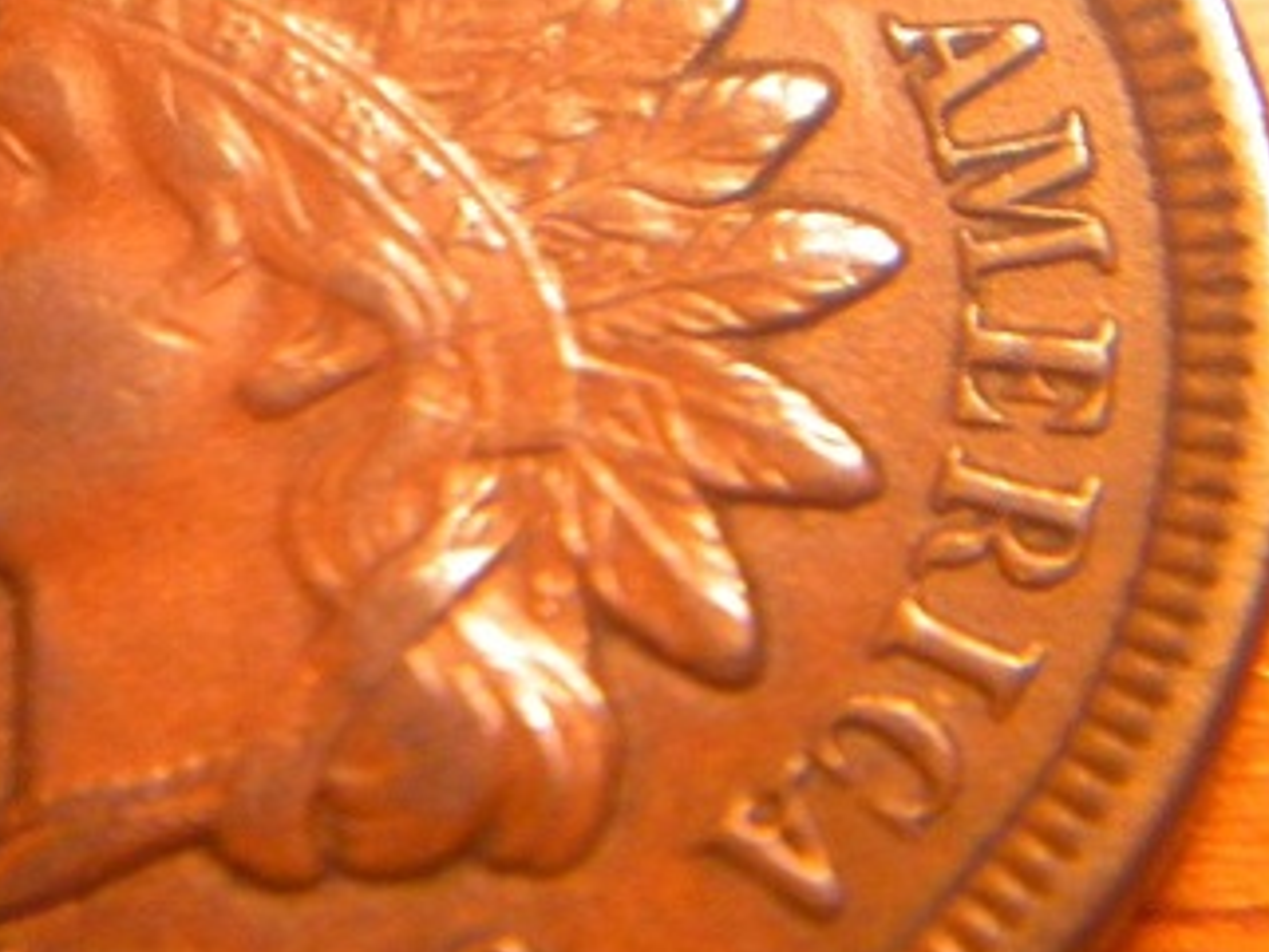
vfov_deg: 16.4
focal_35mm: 90
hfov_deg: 21.5
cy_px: 397
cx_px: 283
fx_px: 3301
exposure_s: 1/8.8
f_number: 3.9
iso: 400
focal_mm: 9.3
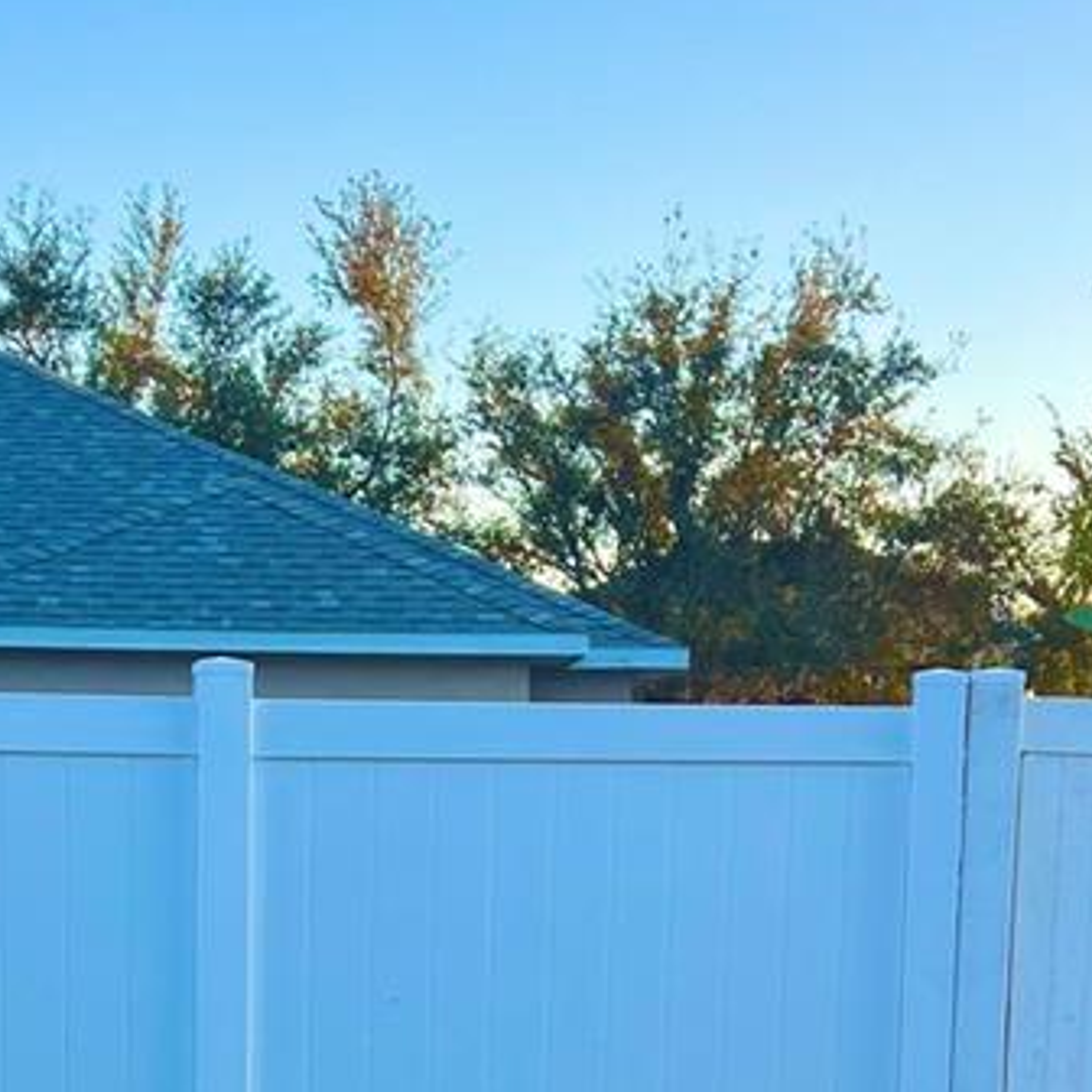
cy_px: 1235
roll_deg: -0.2
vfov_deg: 20.1
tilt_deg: -9.8
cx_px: 406
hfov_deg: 21.1
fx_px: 2927
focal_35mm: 82
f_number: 1.5
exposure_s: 1/814
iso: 50
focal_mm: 5.7
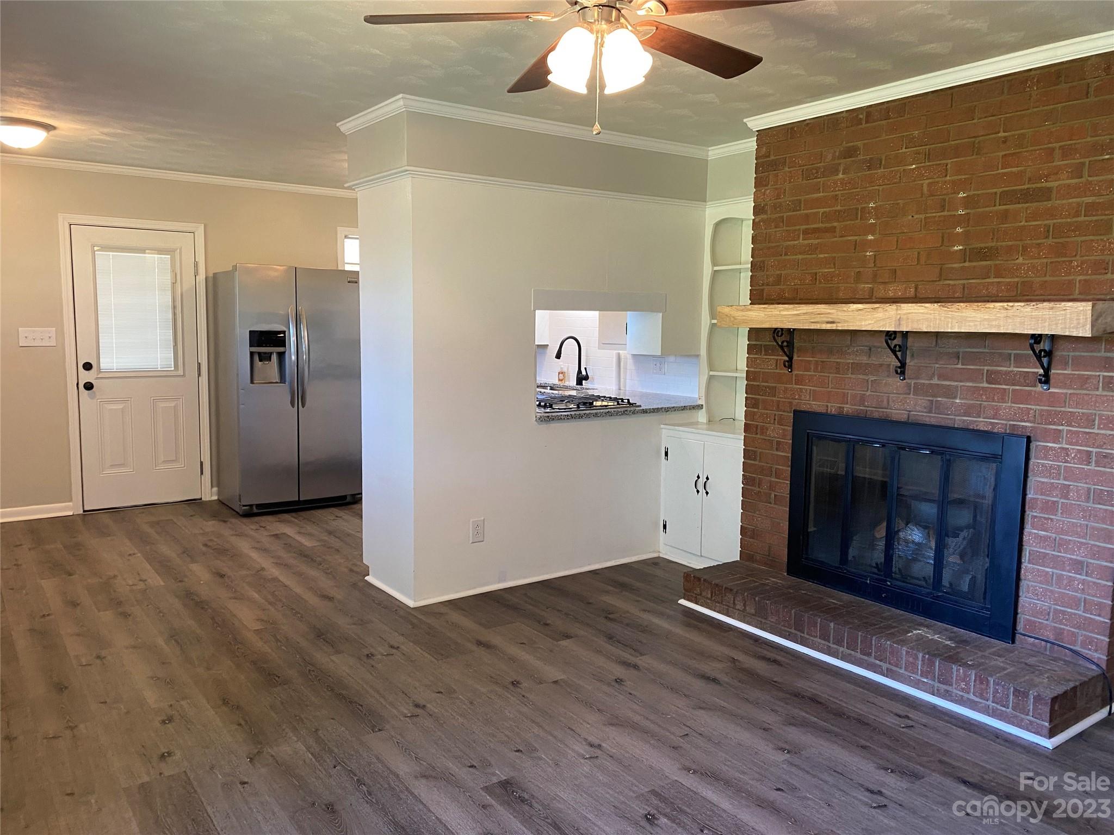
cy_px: 418
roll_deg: -1.4
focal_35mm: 26
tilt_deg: -6.5
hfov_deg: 67.3
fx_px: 837
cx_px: 557
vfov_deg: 53.1
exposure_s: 1/60
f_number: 1.8
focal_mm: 4.25
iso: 125
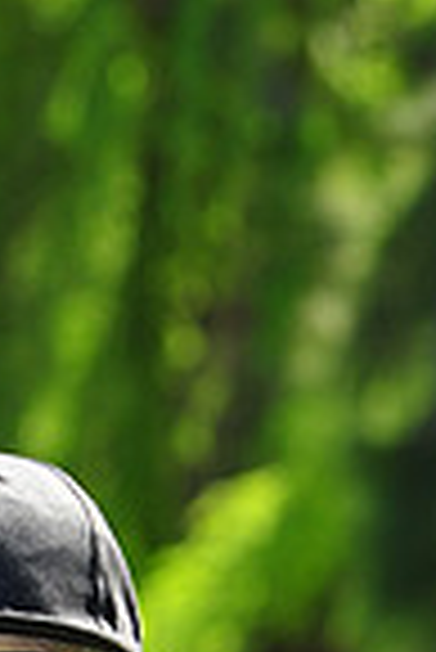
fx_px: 8680
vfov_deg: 4.3
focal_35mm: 479
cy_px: 1156
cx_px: -283
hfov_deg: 2.9
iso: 200
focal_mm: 120
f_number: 6.3
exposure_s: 1/200
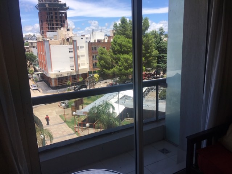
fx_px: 194
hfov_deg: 61.7
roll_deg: +2.1
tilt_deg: -11.5
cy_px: 87
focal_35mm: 29
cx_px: 116
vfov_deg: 48.2
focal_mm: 4.15
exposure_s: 1/725
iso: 25
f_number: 2.2
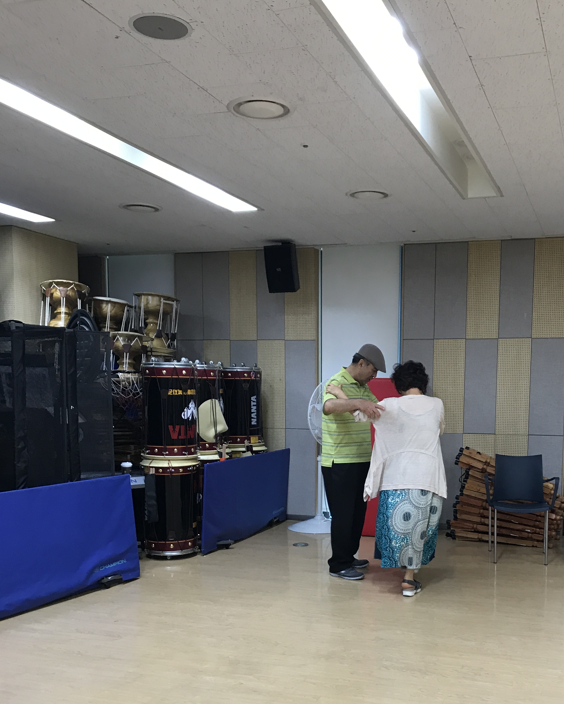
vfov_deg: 47.0
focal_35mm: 38
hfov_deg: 38.8
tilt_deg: -8.8
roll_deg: -0.8
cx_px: 365
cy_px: 479
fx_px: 793
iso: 40
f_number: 1.8
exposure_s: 1/20
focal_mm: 3.99
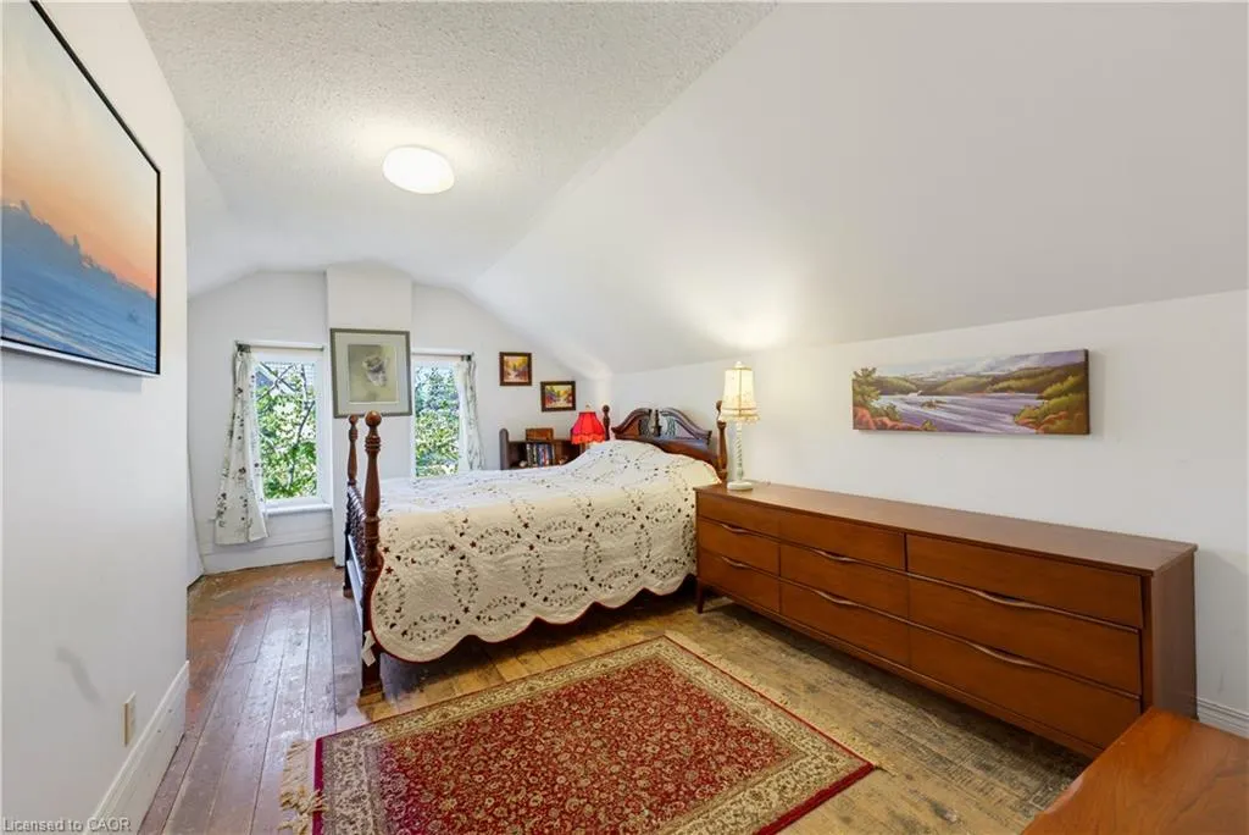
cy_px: 418
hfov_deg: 104.2
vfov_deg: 81.3
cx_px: 624
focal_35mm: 14
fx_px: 486
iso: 800
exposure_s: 1/5
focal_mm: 14
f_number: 8
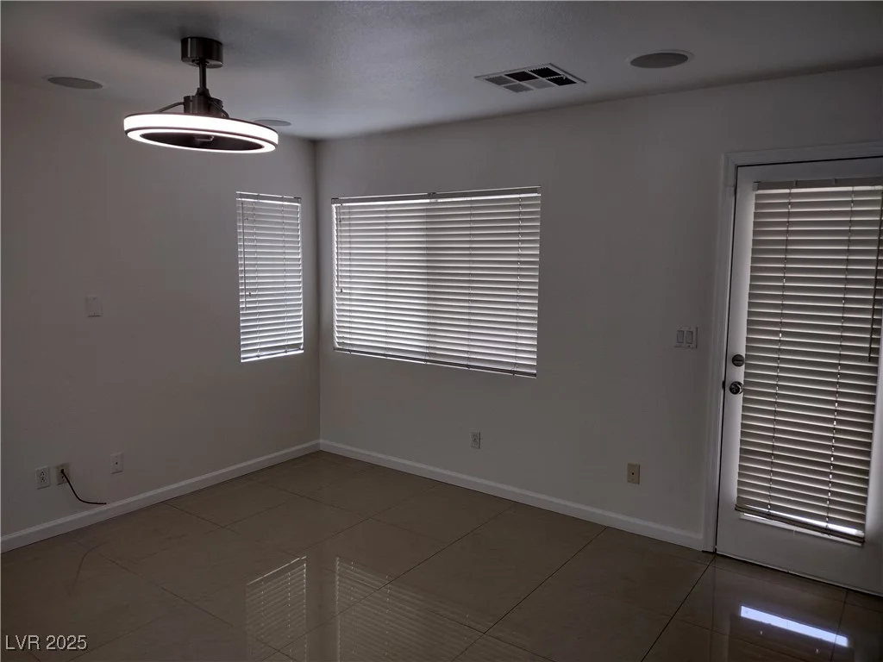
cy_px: 331
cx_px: 442
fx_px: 689
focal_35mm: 27
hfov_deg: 65.3
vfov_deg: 51.4
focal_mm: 4.71
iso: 100
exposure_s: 1/122
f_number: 1.7
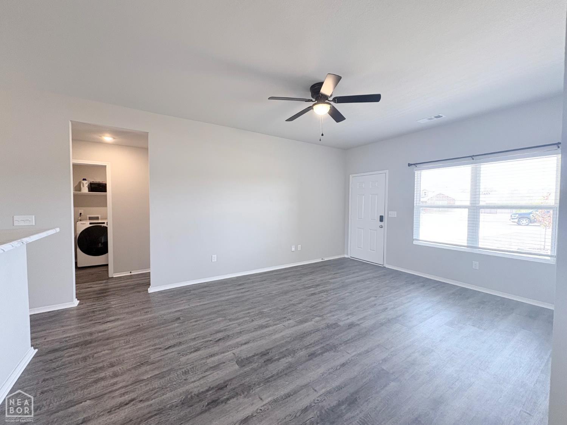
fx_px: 229
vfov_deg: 85.7
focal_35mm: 14
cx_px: 284
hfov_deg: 102.1
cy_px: 212
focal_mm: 2.22
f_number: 2.2
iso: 200
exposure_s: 1/60
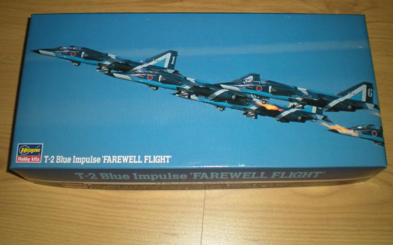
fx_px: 439
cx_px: 198
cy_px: 110
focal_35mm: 41
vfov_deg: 31.2
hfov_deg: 48.2
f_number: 3.1
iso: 64
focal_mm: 6.3
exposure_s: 1/60
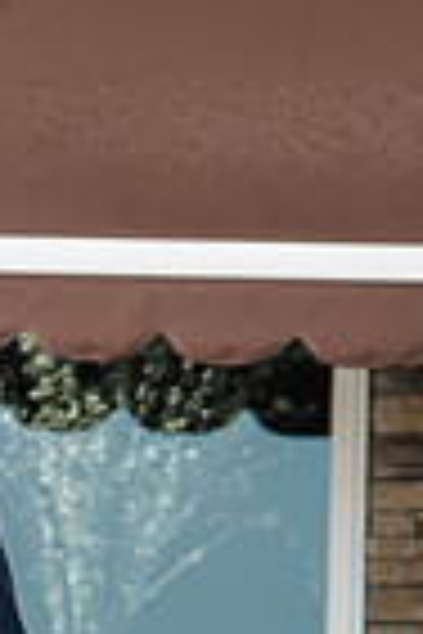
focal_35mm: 645
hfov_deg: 2.1
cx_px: -126
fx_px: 11367
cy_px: 877
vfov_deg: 3.2
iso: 200
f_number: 4
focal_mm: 135
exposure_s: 1/1250
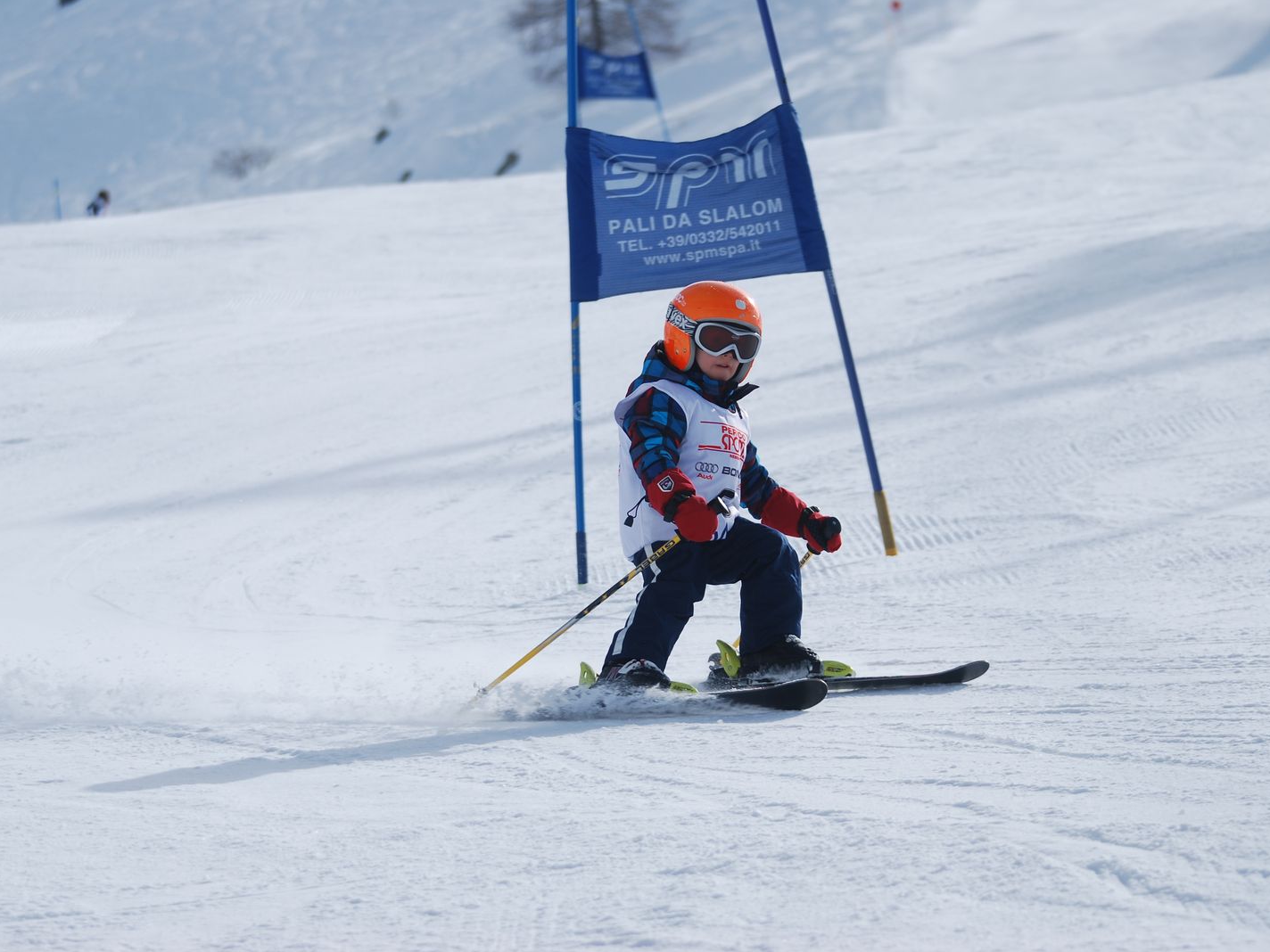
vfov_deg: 7.5
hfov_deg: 10.0
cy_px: 476
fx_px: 7264
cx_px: 610
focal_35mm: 198
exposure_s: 1/1250
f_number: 5
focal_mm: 122
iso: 100
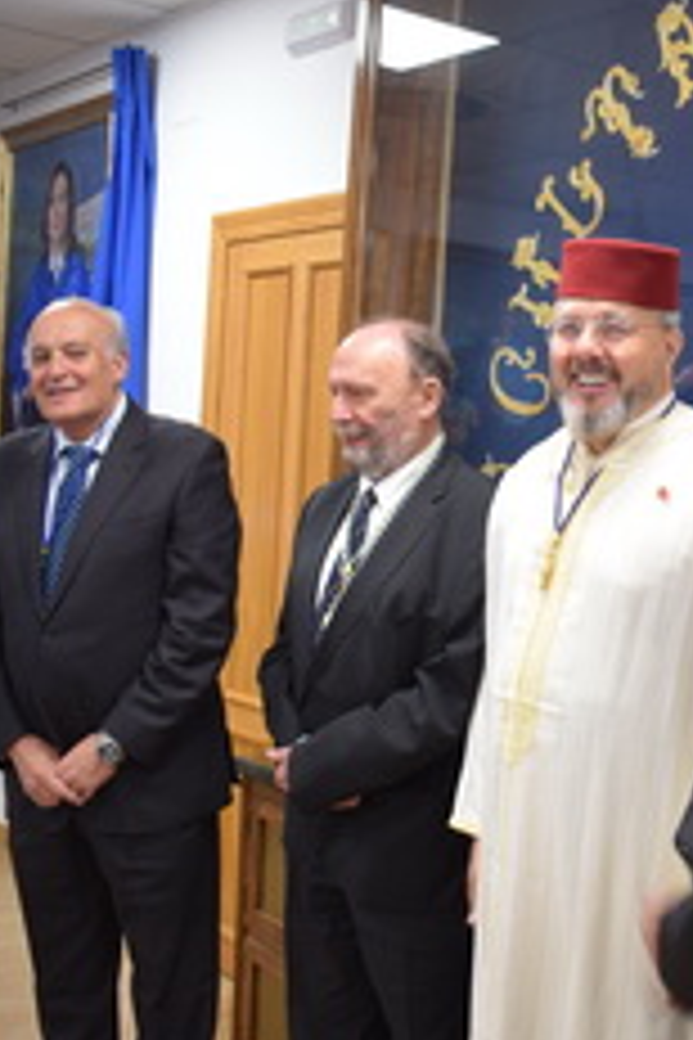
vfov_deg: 38.2
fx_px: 1501
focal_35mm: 52
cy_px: 506
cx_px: 608
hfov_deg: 25.3
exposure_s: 1/30
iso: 500
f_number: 4
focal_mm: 20
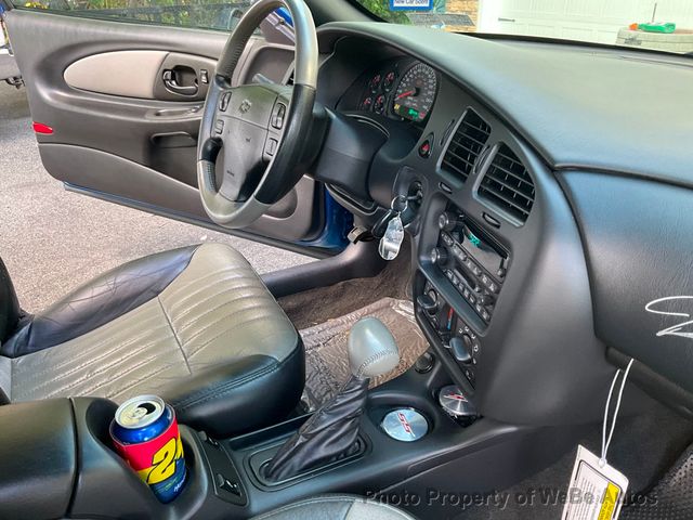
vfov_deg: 48.2
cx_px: 346
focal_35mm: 29
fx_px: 581
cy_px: 260
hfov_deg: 61.7
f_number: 1.8
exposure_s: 1/71
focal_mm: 3
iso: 64
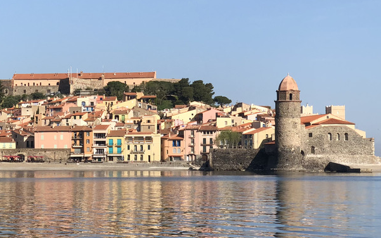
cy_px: 144
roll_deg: +0.5
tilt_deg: +2.3
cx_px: 1
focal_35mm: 110
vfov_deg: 11.9
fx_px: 1143
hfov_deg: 18.4
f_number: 2.4
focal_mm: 6
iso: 16
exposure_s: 1/1372
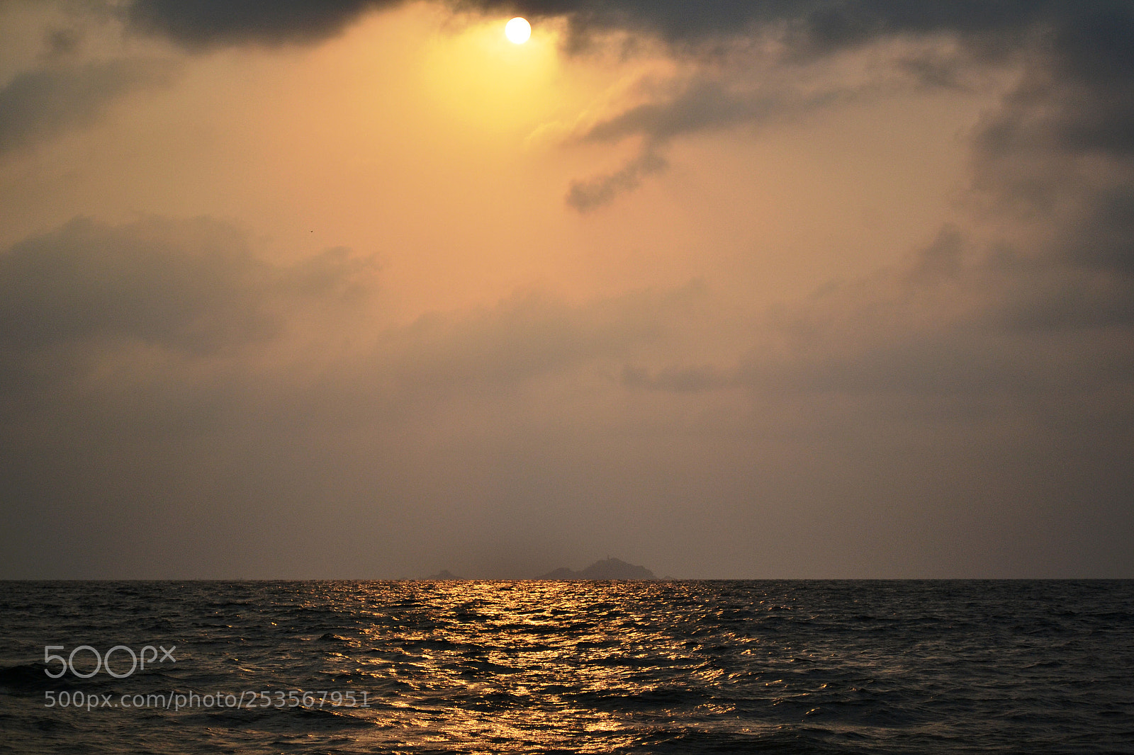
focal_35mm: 82
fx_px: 2598
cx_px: 567
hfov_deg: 24.6
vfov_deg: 16.5
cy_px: 378
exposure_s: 1/1600
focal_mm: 55
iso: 180
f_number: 5.6
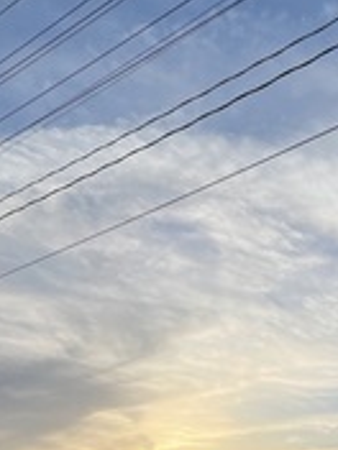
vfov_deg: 31.0
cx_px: 318
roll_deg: -0.4
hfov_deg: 24.0
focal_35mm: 59
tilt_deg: +11.6
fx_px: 768
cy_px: 419
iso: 32
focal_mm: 4.2
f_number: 1.6
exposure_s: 1/4831
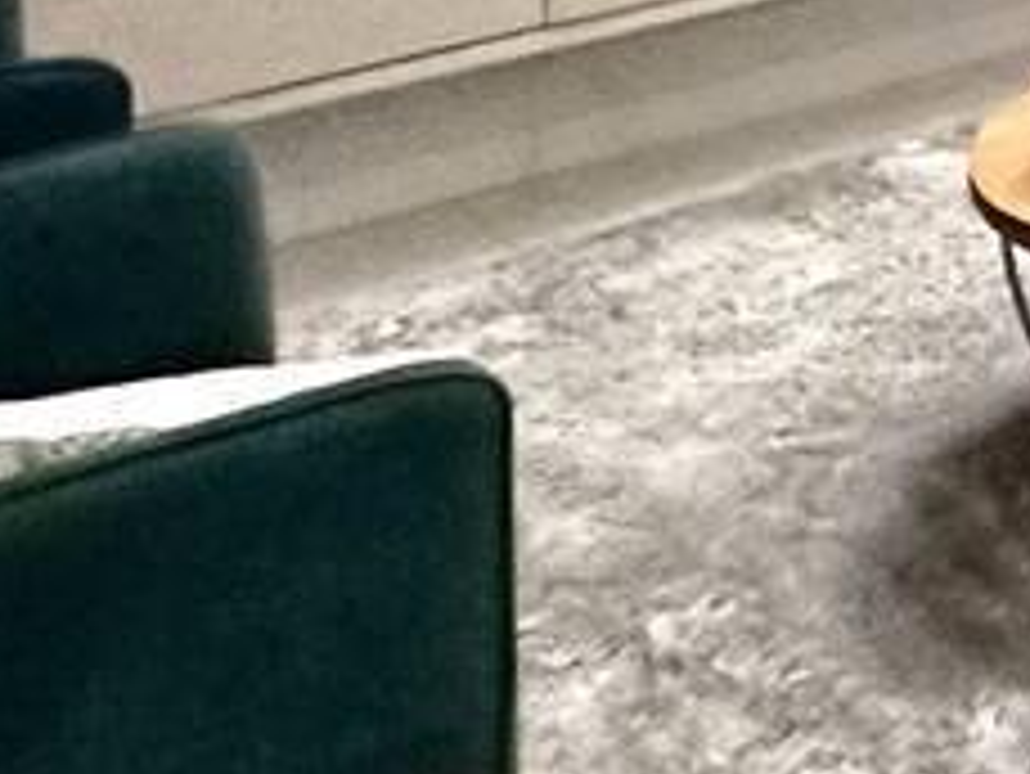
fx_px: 2620
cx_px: 1921
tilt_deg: -0.4
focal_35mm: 88
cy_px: -752
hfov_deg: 17.5
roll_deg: +1.1
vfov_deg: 14.2
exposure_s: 1/60
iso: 400
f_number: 2.2
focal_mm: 2.22
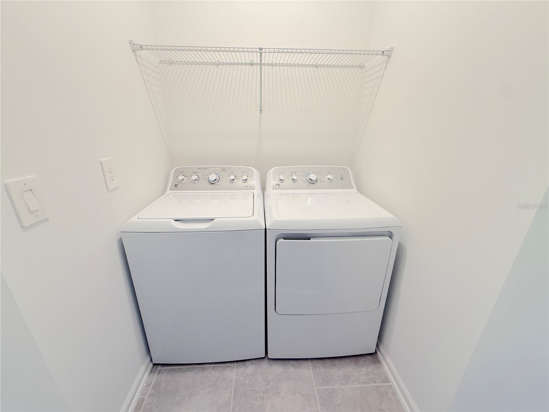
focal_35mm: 14
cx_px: 274
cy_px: 206
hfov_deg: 102.1
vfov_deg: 85.7
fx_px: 222
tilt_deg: -19.0
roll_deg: -0.5
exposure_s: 1/120
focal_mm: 2.22
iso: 200
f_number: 2.2
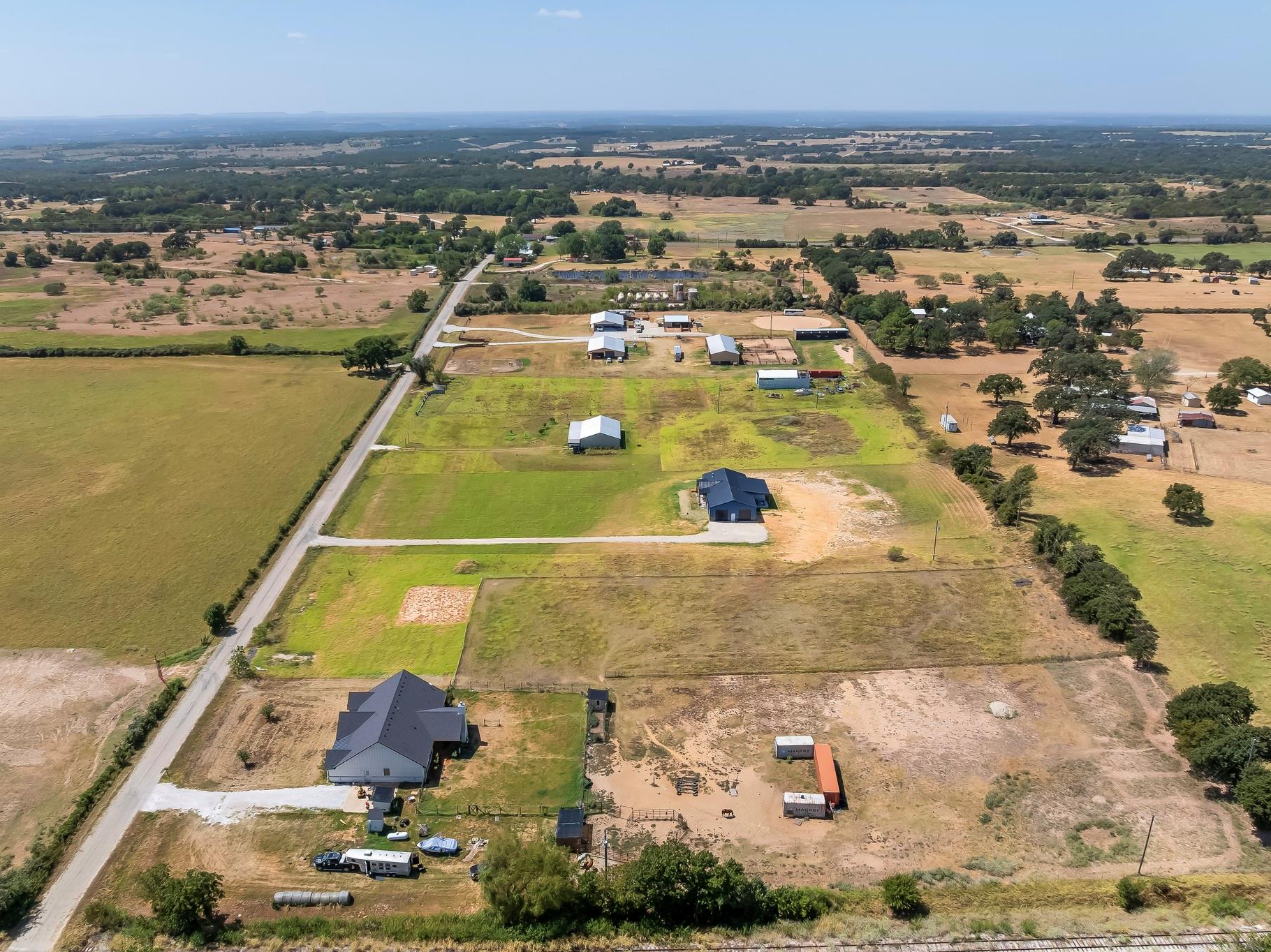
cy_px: 484
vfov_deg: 51.3
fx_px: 991
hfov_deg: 65.3
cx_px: 616
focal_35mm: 27
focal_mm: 12.29
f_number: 2.8
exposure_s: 1/120
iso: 100
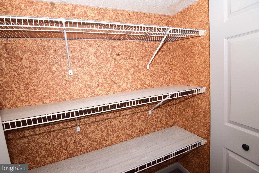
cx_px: 130
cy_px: 86
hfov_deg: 94.9
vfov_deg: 72.1
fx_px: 119
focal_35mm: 16
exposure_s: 1/60
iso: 800
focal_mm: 11
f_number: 7.1
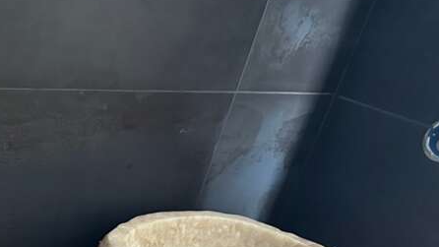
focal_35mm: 60
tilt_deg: -32.6
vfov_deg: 18.0
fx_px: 699
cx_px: -56
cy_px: 363
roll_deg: -9.1
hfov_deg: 30.7
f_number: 1.78
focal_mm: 6.86
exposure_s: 1/50
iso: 1000
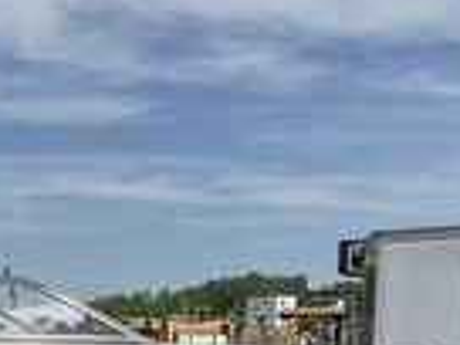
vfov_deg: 16.1
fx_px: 1130
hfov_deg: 22.4
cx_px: 41
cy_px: 490
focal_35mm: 85
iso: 25
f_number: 1.8
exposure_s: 1/2227
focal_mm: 3
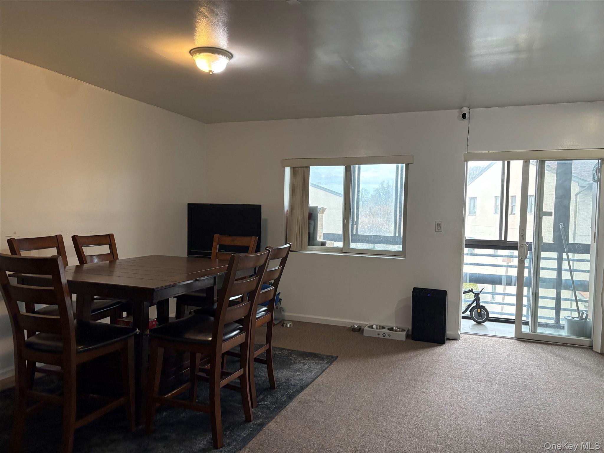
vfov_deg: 53.1
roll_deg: -0.6
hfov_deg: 67.3
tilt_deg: -2.0
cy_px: 226
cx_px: 302
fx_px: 454
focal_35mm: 26
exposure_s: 1/120
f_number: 1.6
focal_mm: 5.96
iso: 200
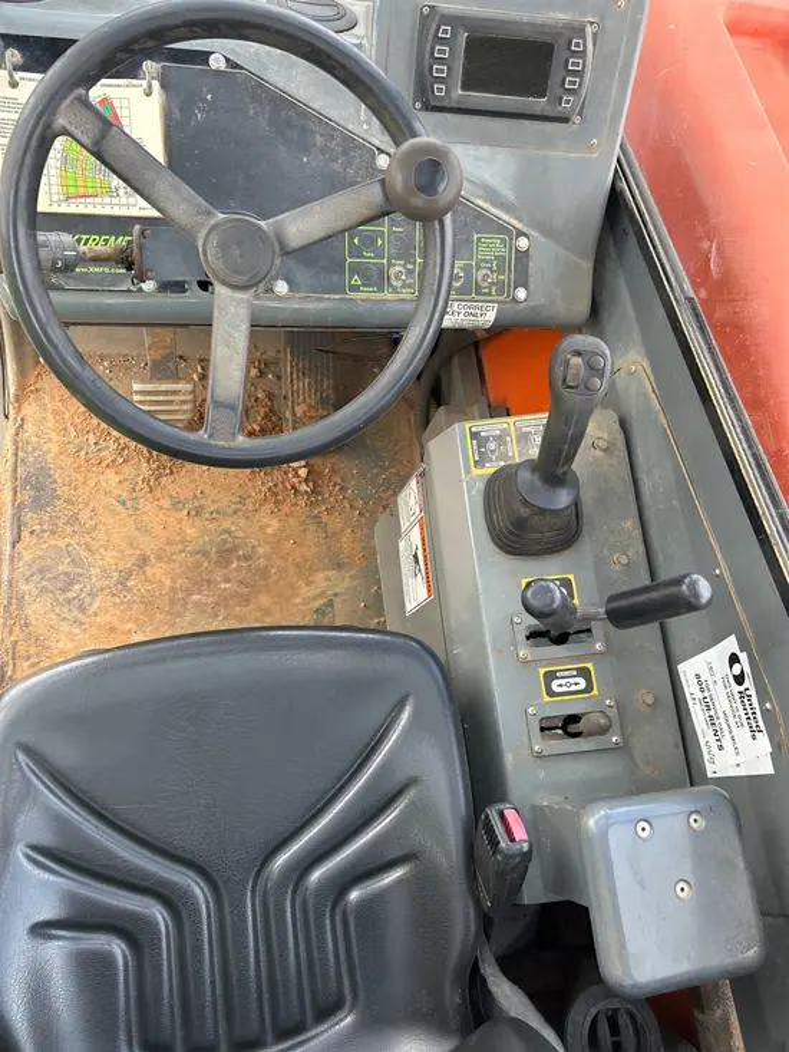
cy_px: 526
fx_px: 790
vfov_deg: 67.3
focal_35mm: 26
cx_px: 394
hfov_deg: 53.1
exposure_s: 1/171
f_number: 1.5
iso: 50
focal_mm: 5.7
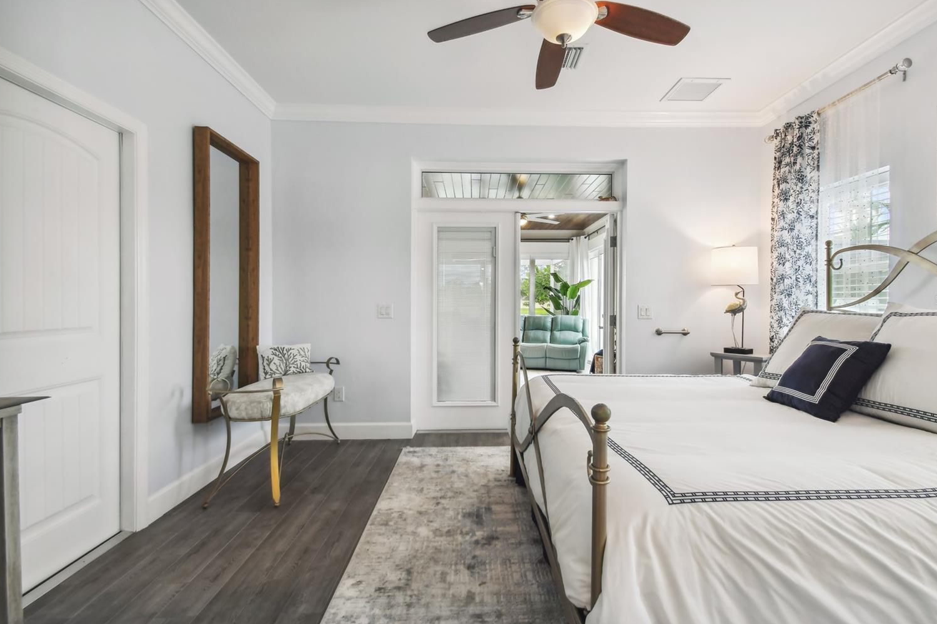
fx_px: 416
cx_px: 491
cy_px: 300
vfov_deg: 73.7
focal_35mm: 16
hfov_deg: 96.7
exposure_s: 1/100
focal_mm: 10
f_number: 7.1
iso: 100
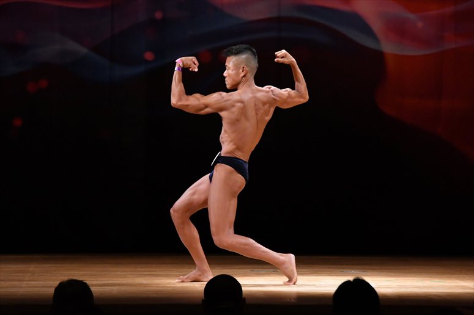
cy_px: 158
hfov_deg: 8.6
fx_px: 3158
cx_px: 237
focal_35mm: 240
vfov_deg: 5.7
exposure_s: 1/400
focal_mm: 160
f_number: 5.6
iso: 4000
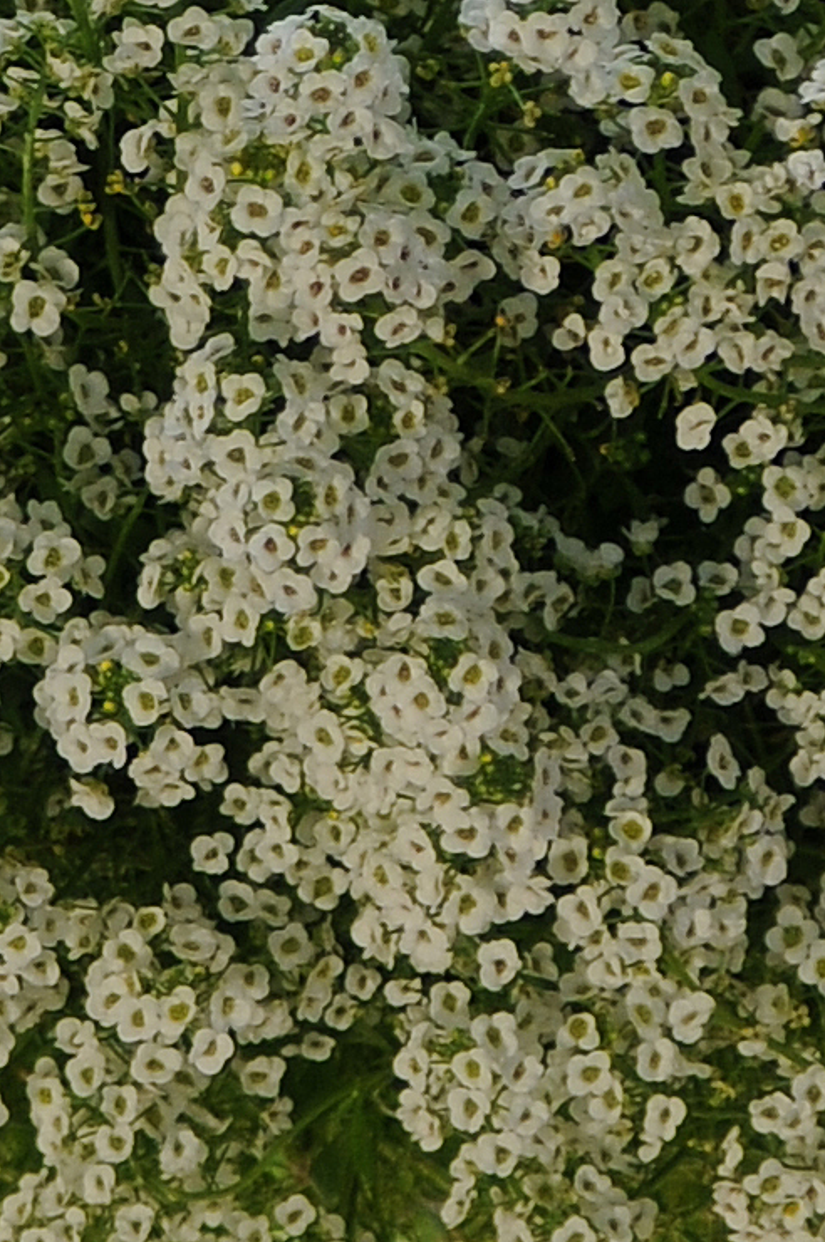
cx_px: 513
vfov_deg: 1.5
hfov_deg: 1.0
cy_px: 469
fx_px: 46357
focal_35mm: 1345
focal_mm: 155
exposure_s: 1/800
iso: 200
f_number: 3.2
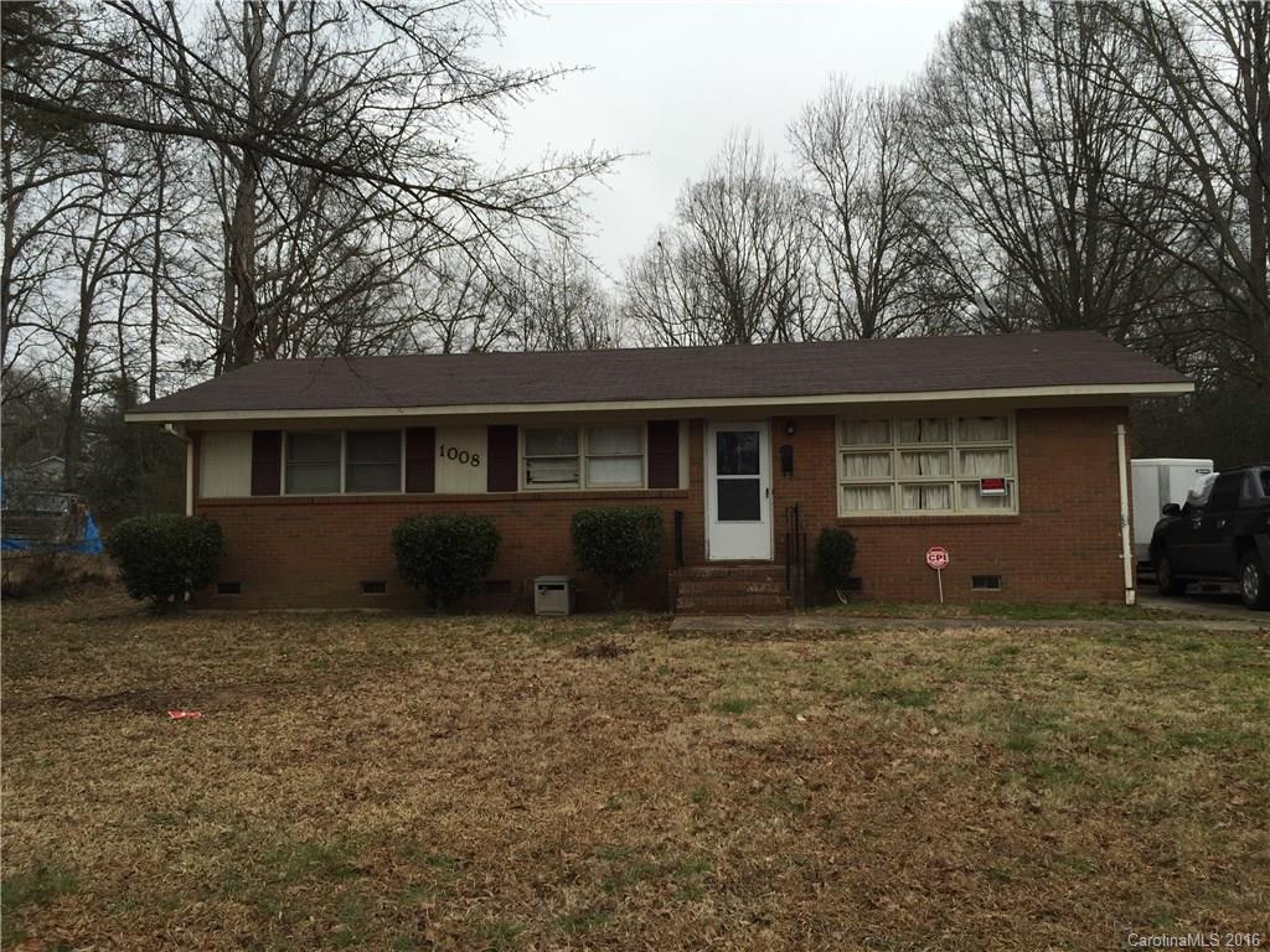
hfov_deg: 61.7
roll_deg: +0.6
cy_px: 476
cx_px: 635
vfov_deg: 48.2
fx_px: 1064
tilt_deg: +4.4
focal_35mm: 29
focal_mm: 4.15
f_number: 2.2
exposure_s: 1/295
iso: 32
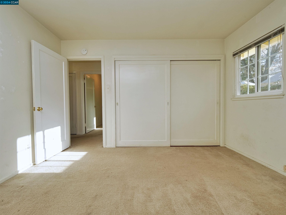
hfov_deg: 102.1
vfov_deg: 85.7
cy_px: 108
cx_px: 143
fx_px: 116
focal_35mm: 14
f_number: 7.1
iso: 500
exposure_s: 1/160
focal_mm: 7
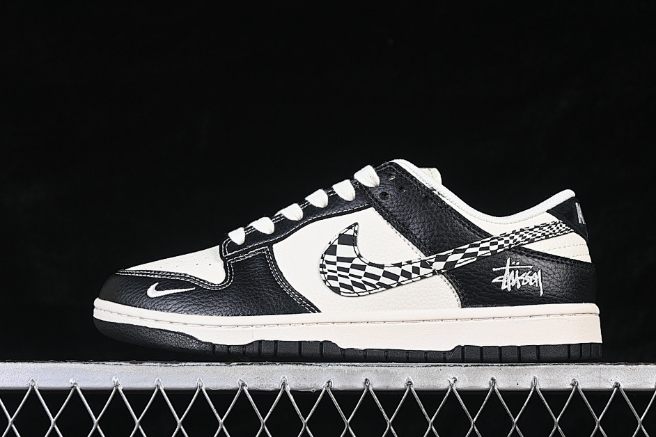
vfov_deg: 15.9
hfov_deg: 23.6
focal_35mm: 86
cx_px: 351
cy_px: 207
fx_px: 1567
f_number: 7.1
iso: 160
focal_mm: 50
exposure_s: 1/80
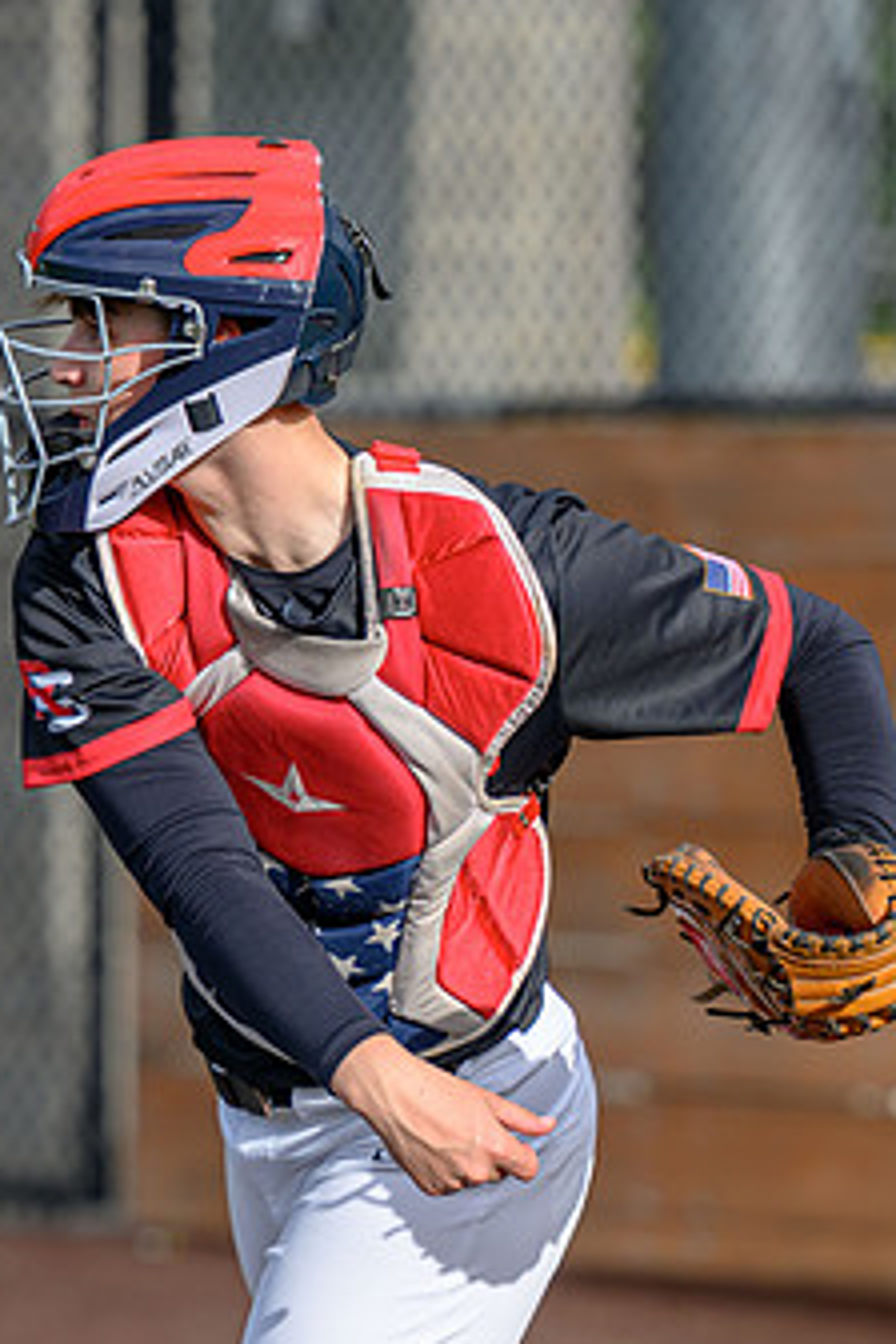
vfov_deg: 5.7
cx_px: 144
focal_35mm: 363
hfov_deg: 3.8
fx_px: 13551
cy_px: 1008
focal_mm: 150
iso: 140
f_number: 2.8
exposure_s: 1/2000
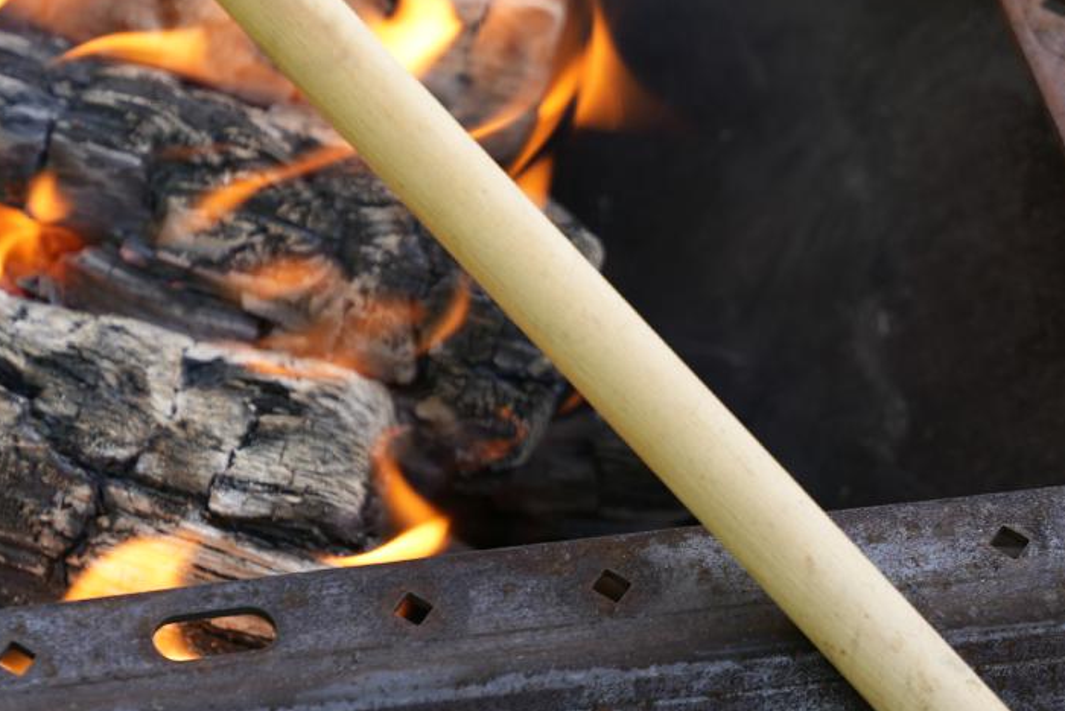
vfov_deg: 7.1
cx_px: -154
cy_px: -163
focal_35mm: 192
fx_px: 5681
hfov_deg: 10.6
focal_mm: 70
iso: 100
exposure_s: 1/100
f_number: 3.2
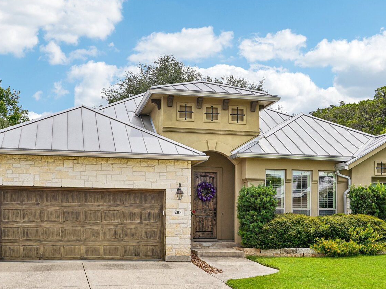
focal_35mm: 48
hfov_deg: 39.9
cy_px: 164
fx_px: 532
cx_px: 197
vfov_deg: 30.4
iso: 100
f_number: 8
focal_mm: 34.5
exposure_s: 1/320
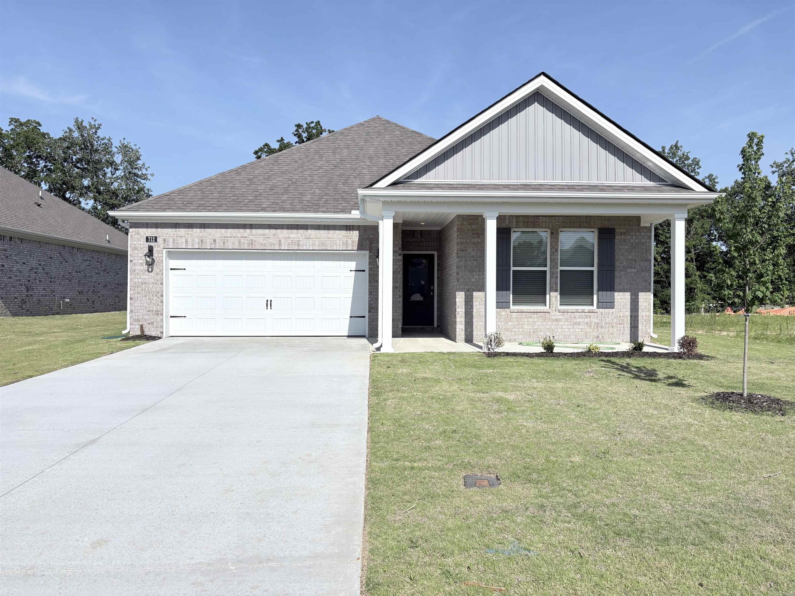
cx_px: 398
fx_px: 597
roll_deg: -0.2
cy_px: 298
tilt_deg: +0.1
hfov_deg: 67.3
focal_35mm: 26
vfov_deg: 53.1
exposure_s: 1/4950
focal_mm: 5.96
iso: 50
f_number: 1.6
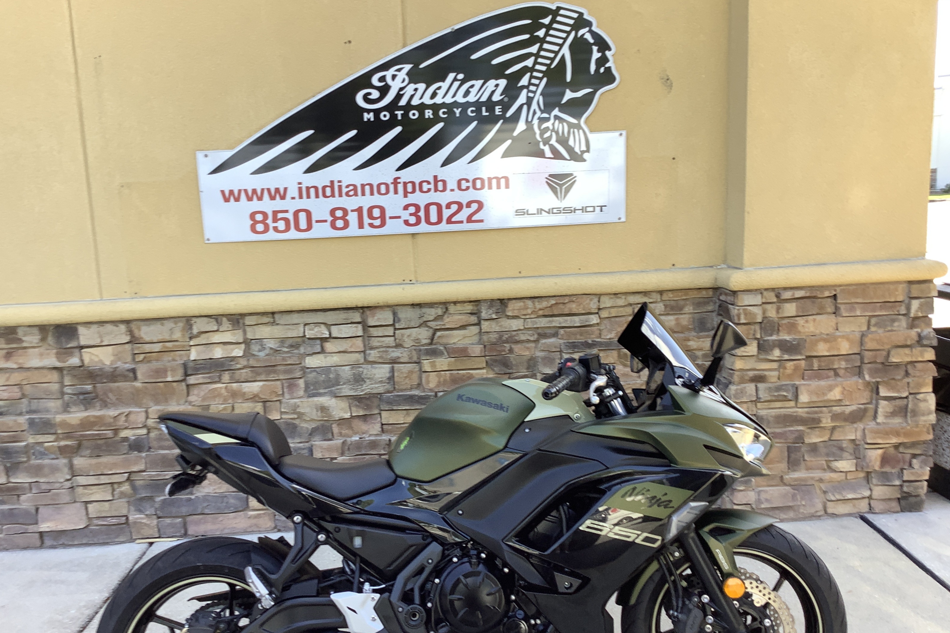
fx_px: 871
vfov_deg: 39.9
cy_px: 342
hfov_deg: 57.2
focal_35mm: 33
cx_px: 469
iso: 25
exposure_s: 1/133
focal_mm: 3.3
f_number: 2.4
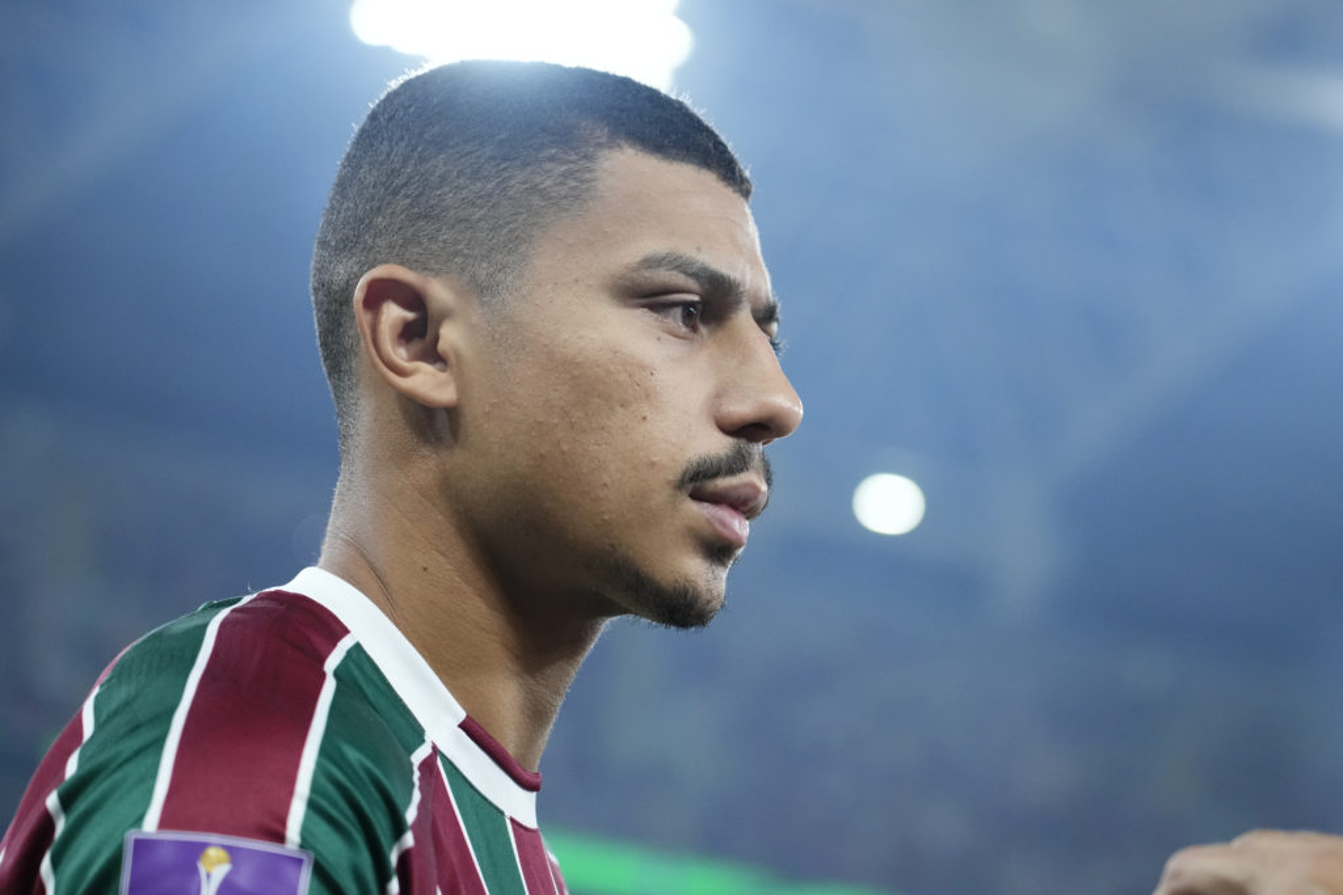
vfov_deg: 13.0
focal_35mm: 105
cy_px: 448
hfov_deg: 19.5
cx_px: 672
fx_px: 3917
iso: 3200
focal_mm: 105
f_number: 4
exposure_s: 1/1000
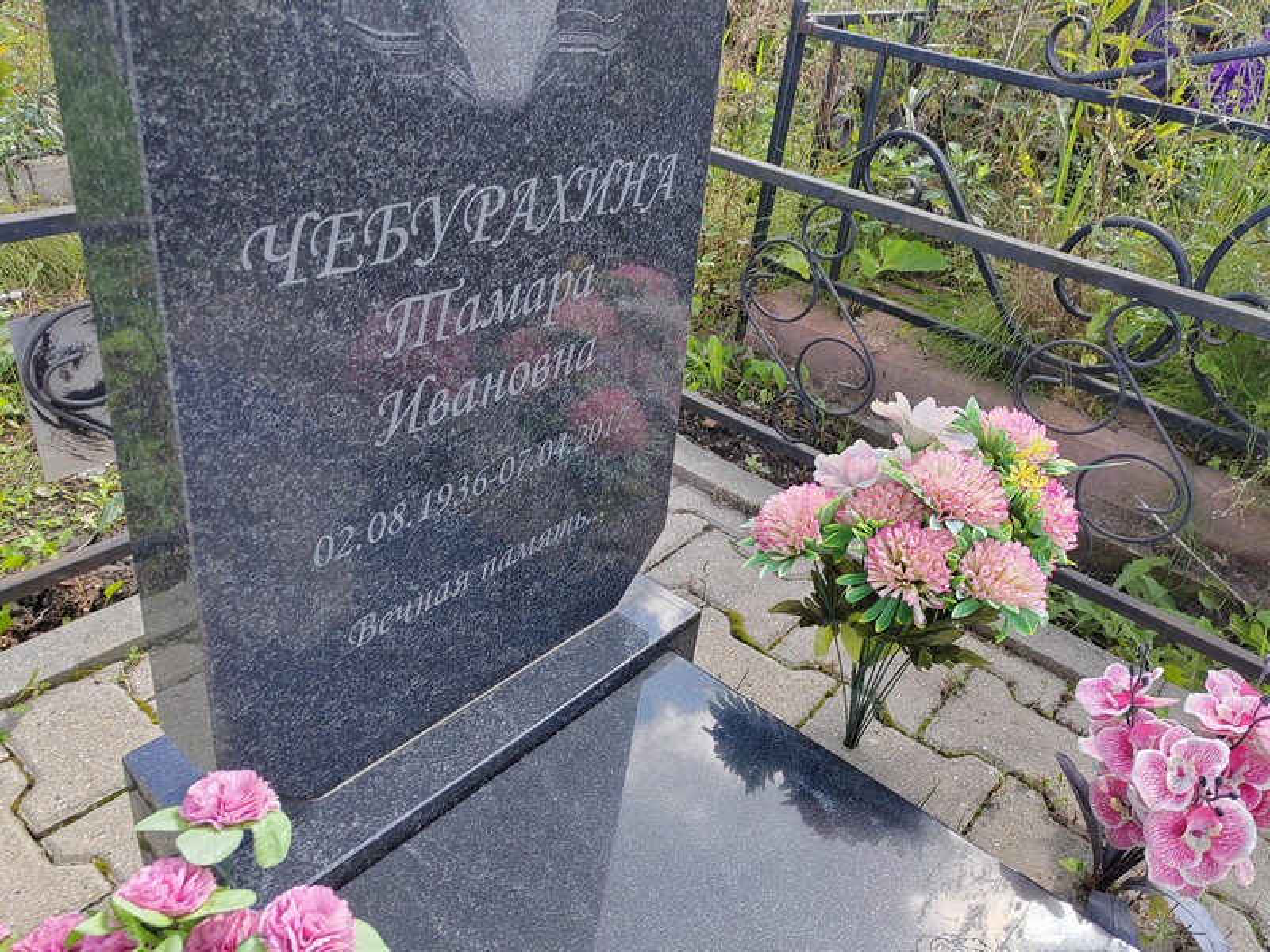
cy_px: 476
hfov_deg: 65.3
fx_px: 991
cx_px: 635
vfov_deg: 51.4
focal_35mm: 27
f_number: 1.9
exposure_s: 1/280
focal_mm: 5.52
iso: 100
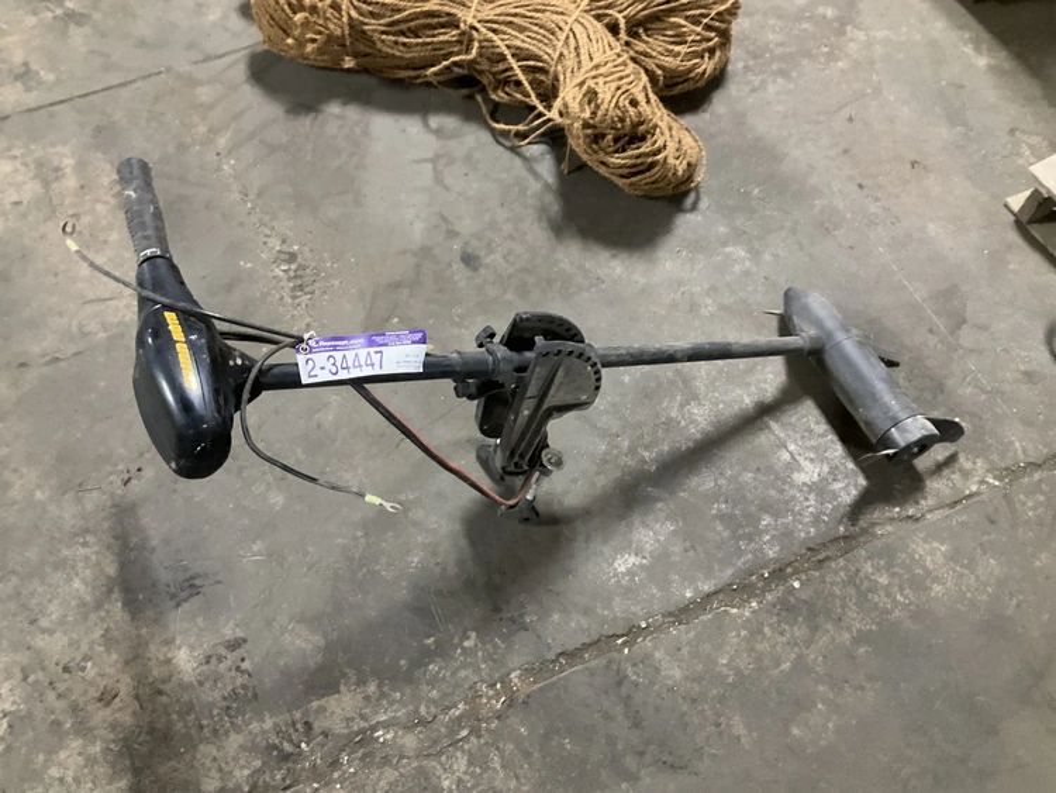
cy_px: 396
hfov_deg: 61.6
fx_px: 885
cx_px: 528
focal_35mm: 29
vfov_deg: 48.3
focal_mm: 3
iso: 320
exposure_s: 1/34
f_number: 1.8
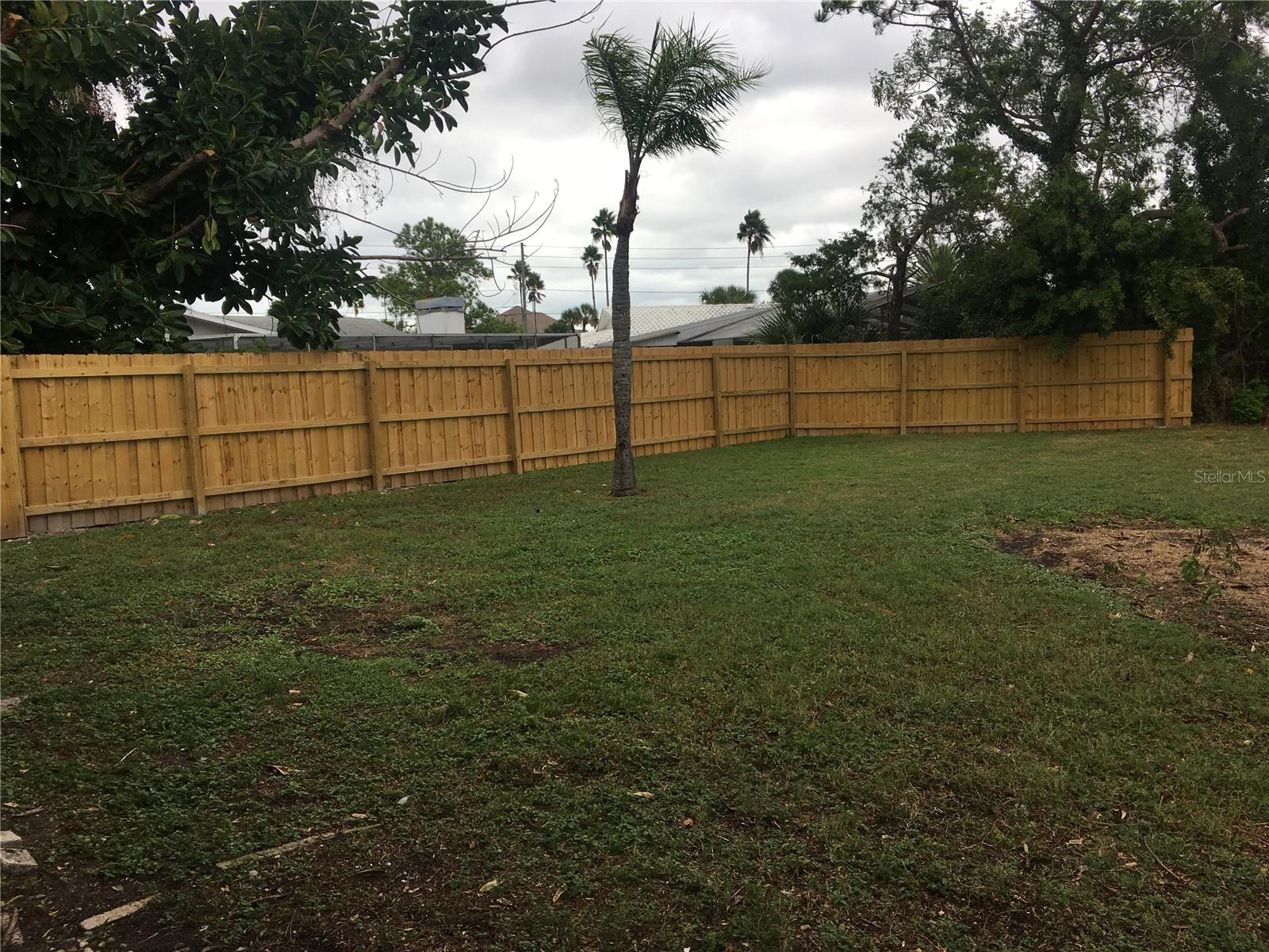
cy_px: 476
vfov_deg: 48.2
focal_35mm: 29
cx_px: 634
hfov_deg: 61.7
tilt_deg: -5.5
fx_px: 1063
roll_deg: +2.5
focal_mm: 4.15
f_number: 2.2
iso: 25
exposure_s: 1/527
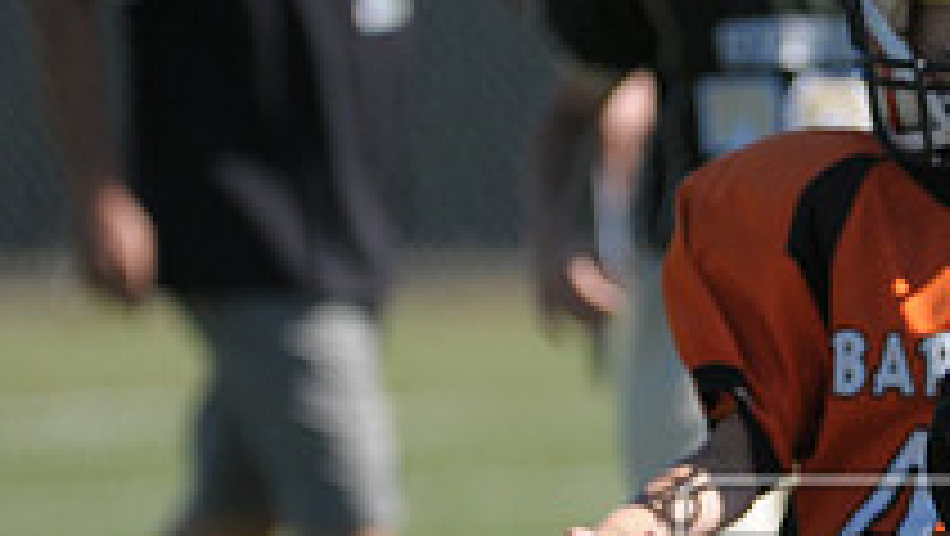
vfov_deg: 1.1
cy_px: 642
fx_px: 28256
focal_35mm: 1121
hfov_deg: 1.9
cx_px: 1211
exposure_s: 1/3200
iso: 640
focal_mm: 260
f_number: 4
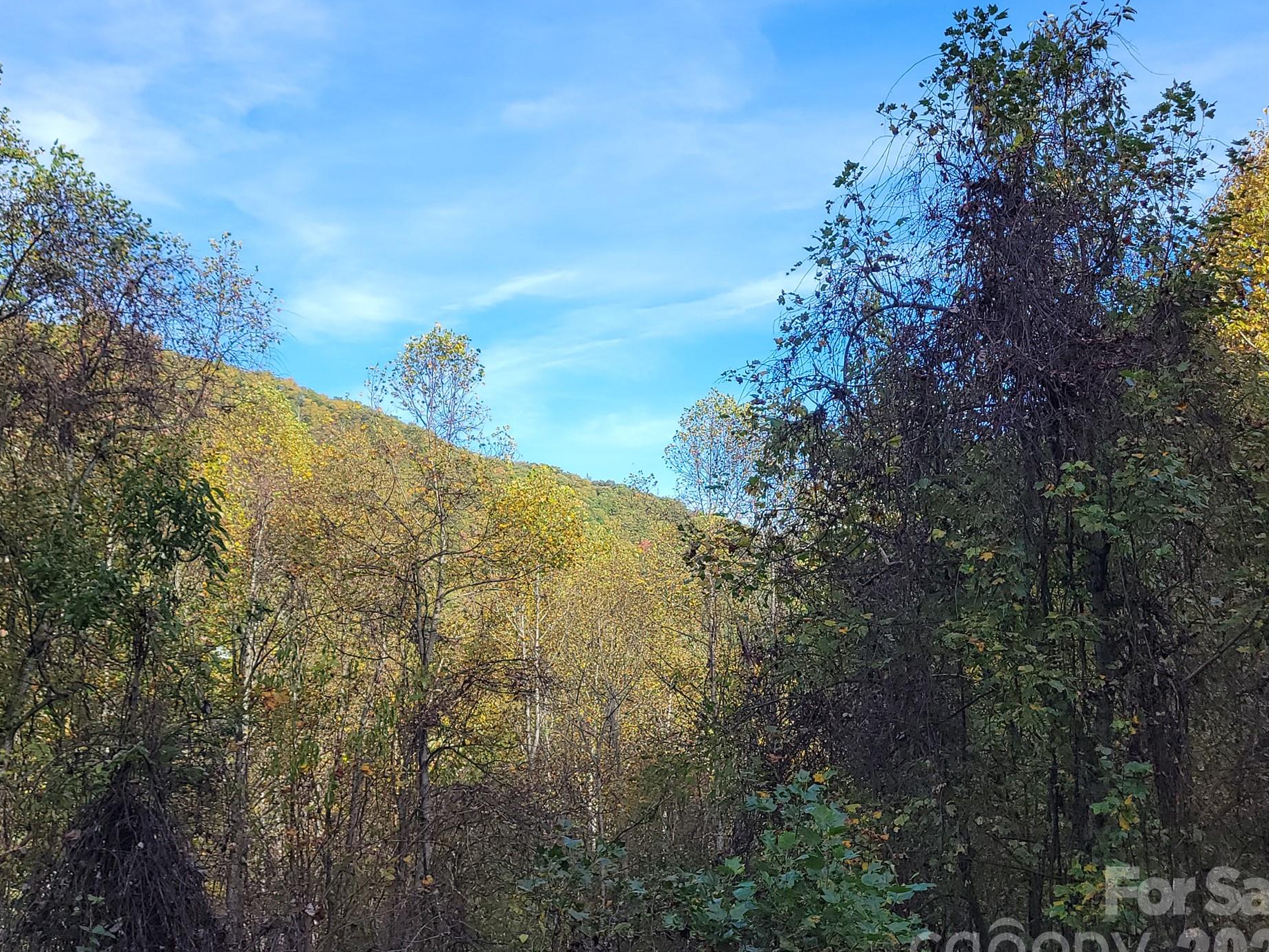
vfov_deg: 48.2
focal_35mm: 29
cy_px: 472
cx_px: 618
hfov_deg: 61.7
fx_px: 1063
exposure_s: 1/1005
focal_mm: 5.4
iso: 40
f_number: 1.8
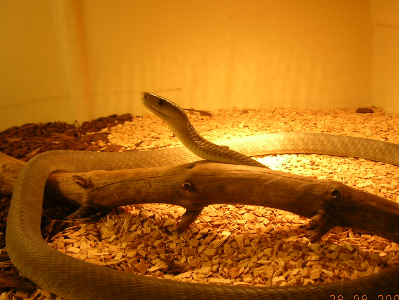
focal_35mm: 39
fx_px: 450
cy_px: 164
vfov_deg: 36.8
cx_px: 216
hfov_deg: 47.8
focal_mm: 5.7
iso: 50
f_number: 2.9
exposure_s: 1/15.8
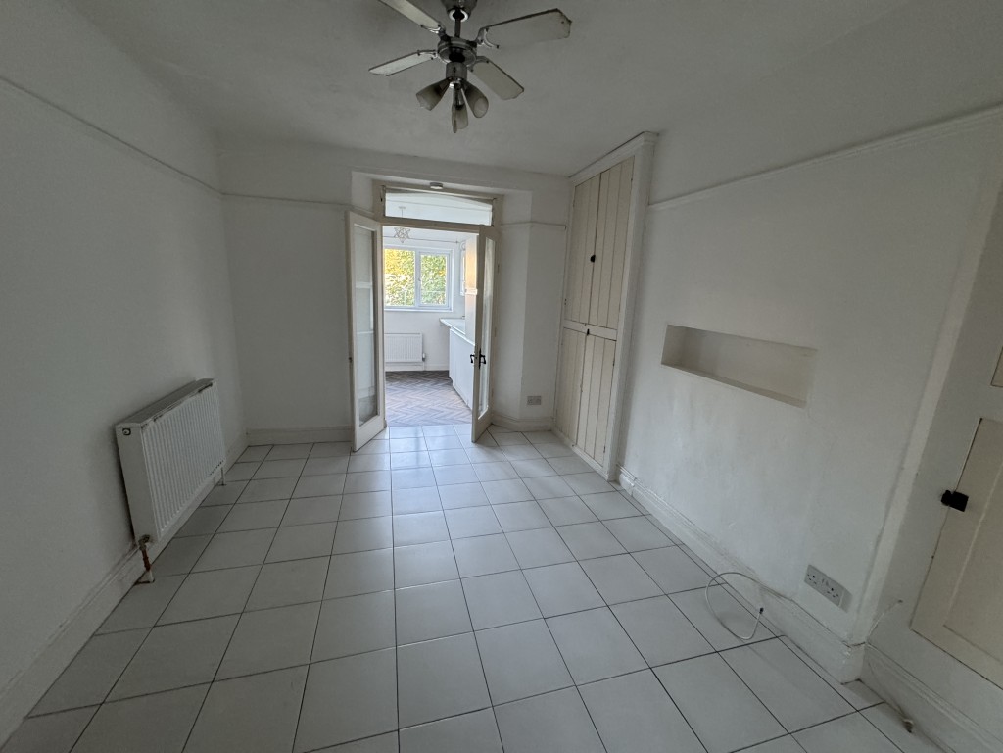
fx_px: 406
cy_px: 376
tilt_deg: -12.5
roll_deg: -2.2
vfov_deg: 85.7
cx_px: 502
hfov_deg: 102.1
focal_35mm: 14
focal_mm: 2.22
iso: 320
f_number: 2.2
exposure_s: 1/63
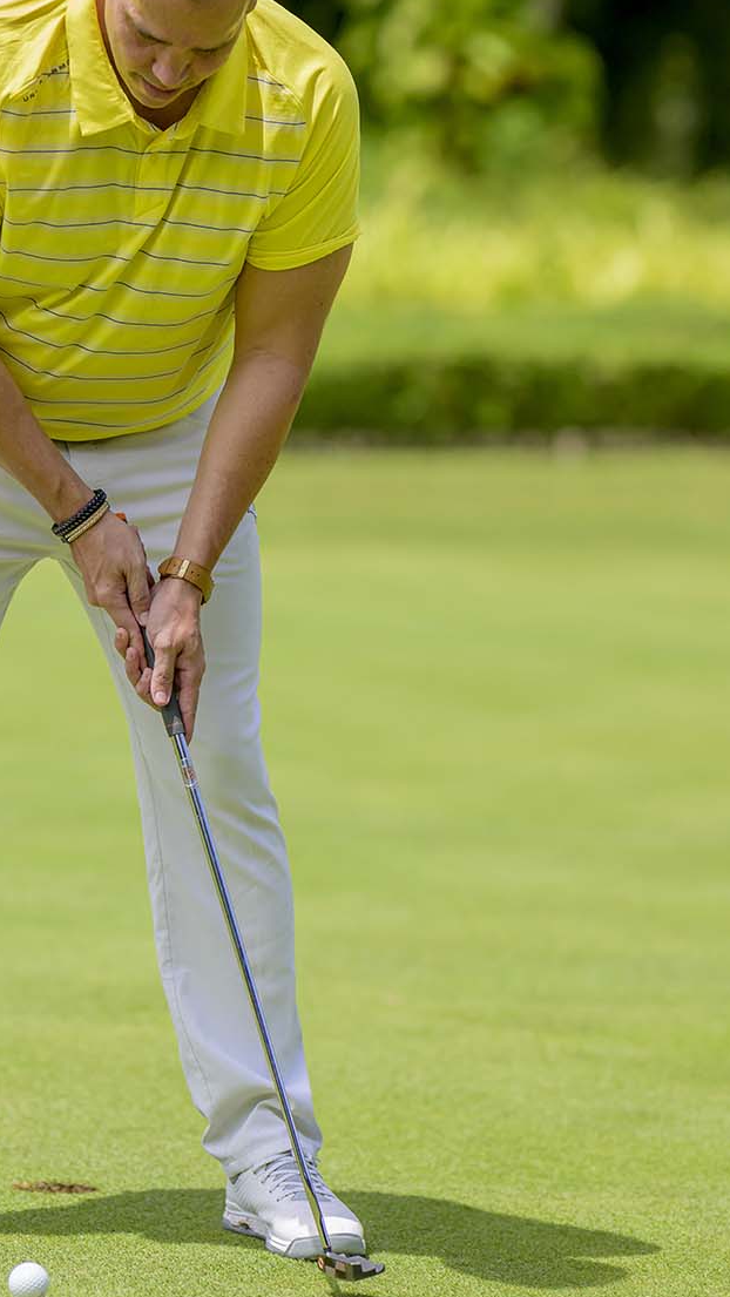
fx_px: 3990
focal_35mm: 116
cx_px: 182
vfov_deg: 18.5
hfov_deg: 10.4
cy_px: 554
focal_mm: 85
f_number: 1.8
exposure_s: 1/16000
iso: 500
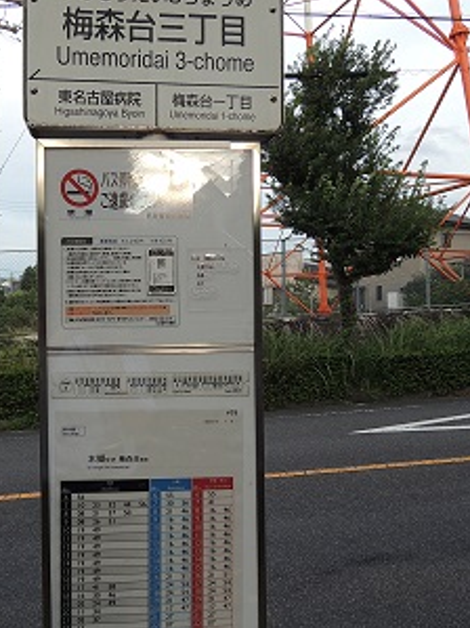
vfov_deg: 50.2
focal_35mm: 37
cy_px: 314
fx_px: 670
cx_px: 183
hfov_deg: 38.4
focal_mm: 4.3
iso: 100
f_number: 2.8
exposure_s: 1/250
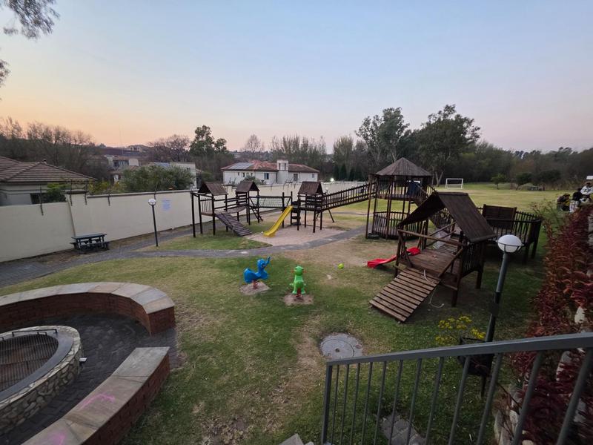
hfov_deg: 106.2
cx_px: 296
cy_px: 222
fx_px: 223
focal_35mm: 13
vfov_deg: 89.9
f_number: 1.9
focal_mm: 2.2
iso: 250
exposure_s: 1/100
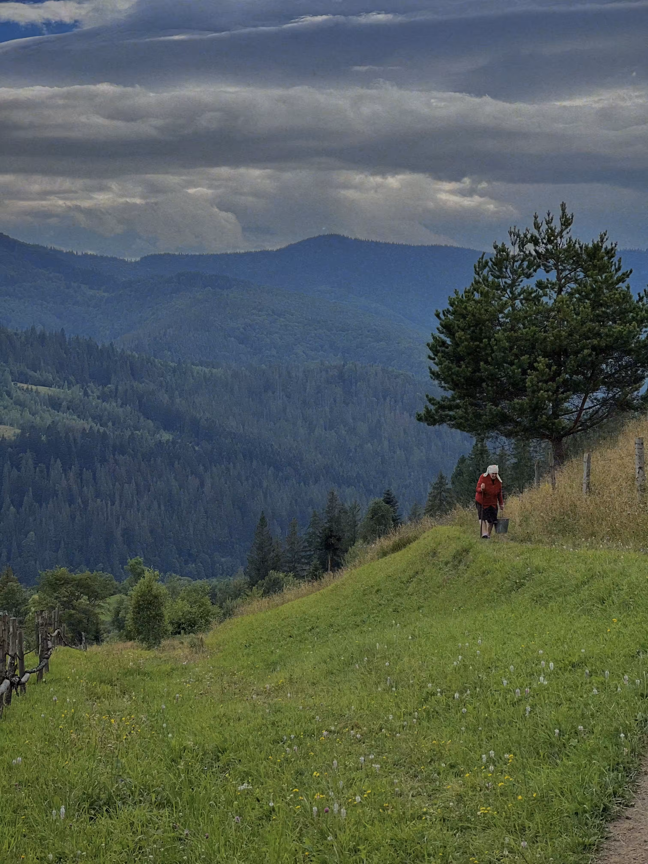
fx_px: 1922
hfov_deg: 19.1
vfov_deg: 25.3
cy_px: 432
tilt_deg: -1.2
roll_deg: +1.1
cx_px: 324
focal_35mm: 77
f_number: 2.8
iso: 25
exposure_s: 1/225
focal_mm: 9
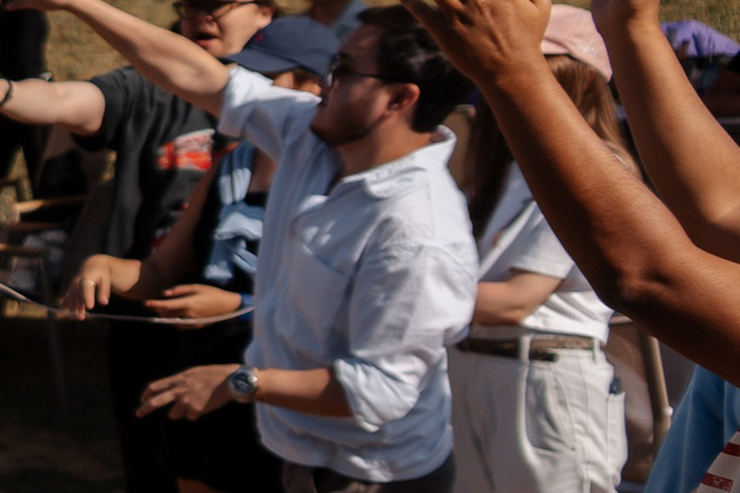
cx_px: -900
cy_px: 336
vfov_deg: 12.5
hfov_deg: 14.3
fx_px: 2240
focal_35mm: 109
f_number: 2.8
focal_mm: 24
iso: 100
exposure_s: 1/2500
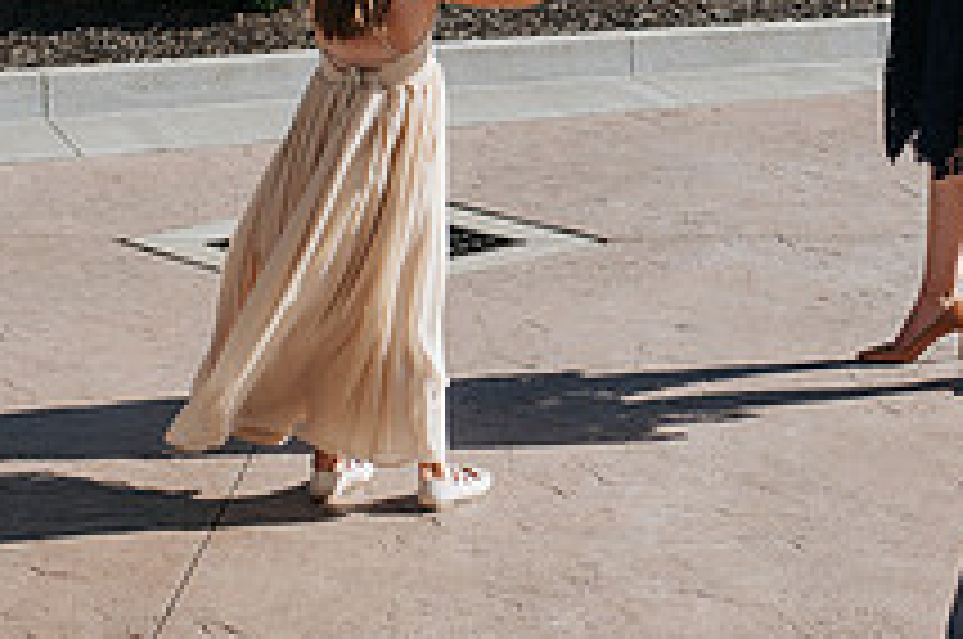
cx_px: 670
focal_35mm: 95
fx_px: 2537
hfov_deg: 21.4
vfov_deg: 14.3
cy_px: 130
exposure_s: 1/1250
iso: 140
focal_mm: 35
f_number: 4
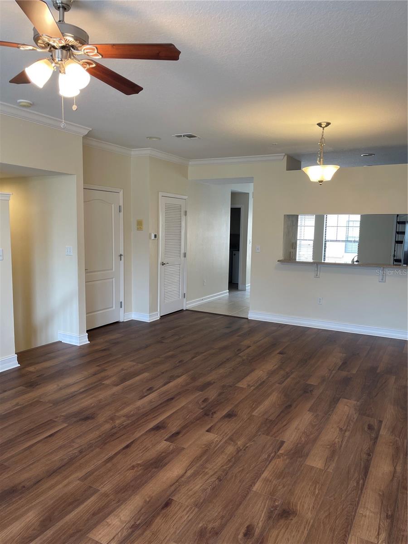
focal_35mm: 25
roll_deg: -1.1
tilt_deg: -6.4
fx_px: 393
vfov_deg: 69.4
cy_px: 272
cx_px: 204
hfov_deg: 54.9
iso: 100
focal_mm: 5.1
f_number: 1.6
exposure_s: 1/120
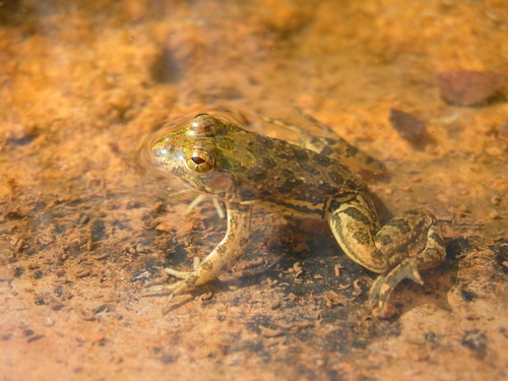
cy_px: 190
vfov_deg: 25.2
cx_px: 254
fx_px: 851
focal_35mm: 58
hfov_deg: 33.2
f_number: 4.4
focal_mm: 14.7
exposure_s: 1/184
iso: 100
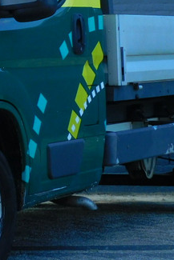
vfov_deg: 11.3
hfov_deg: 7.5
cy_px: 9
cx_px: -71
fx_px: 1304
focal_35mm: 180
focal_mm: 9.9
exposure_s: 1/200
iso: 125
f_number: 4
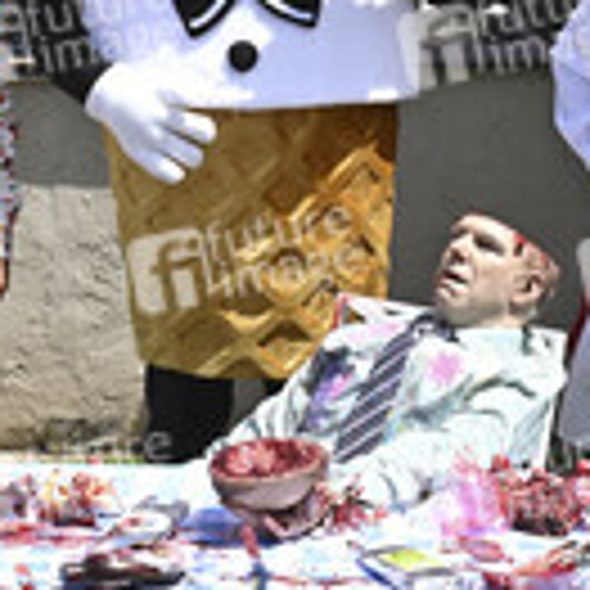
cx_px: 124
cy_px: 149
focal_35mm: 102
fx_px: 1967
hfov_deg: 16.9
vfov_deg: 17.0
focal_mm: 35
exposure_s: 1/320
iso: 640
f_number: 16
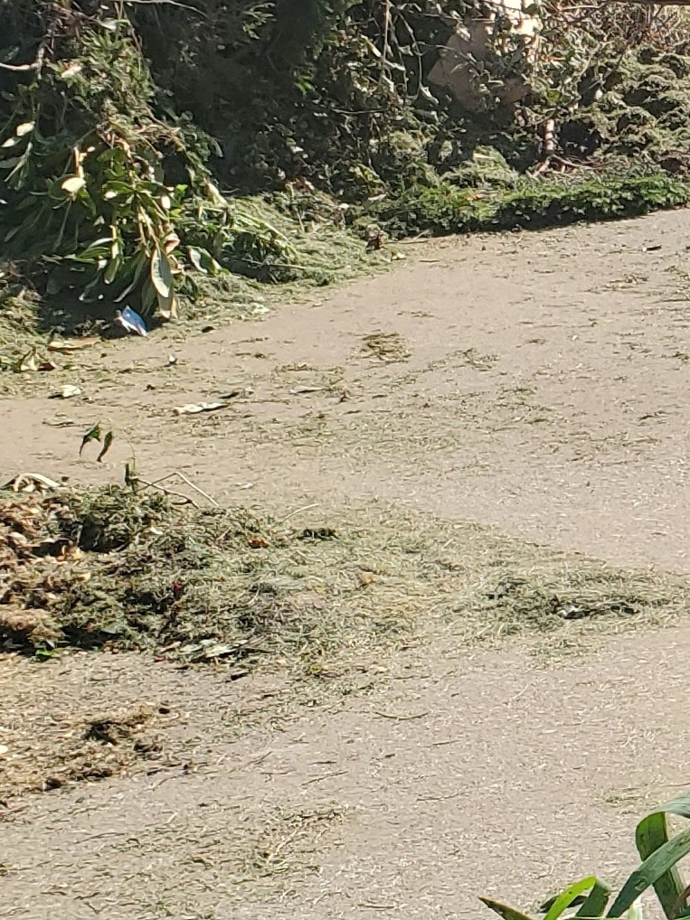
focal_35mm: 103
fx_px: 2739
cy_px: 634
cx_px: 1277
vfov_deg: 19.0
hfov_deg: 12.9
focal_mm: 4.3
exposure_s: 1/947
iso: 50
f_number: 2.4
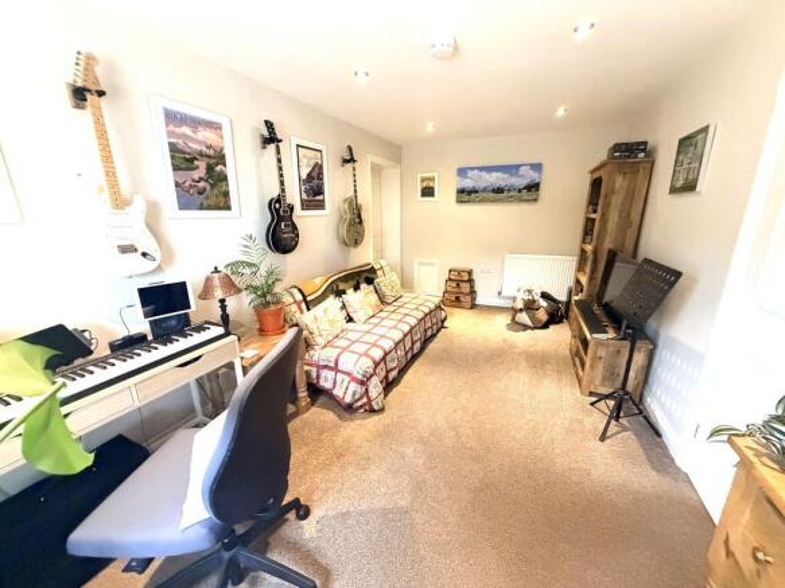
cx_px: 392
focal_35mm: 14
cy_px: 294
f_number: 2.2
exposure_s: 1/60
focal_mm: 2.22
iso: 800
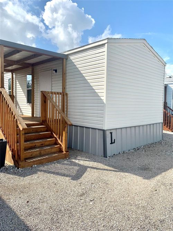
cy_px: 116
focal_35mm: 26
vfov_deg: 67.3
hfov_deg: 53.0
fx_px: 173
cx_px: 86
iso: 25
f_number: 1.8
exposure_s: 1/2545
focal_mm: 4.25
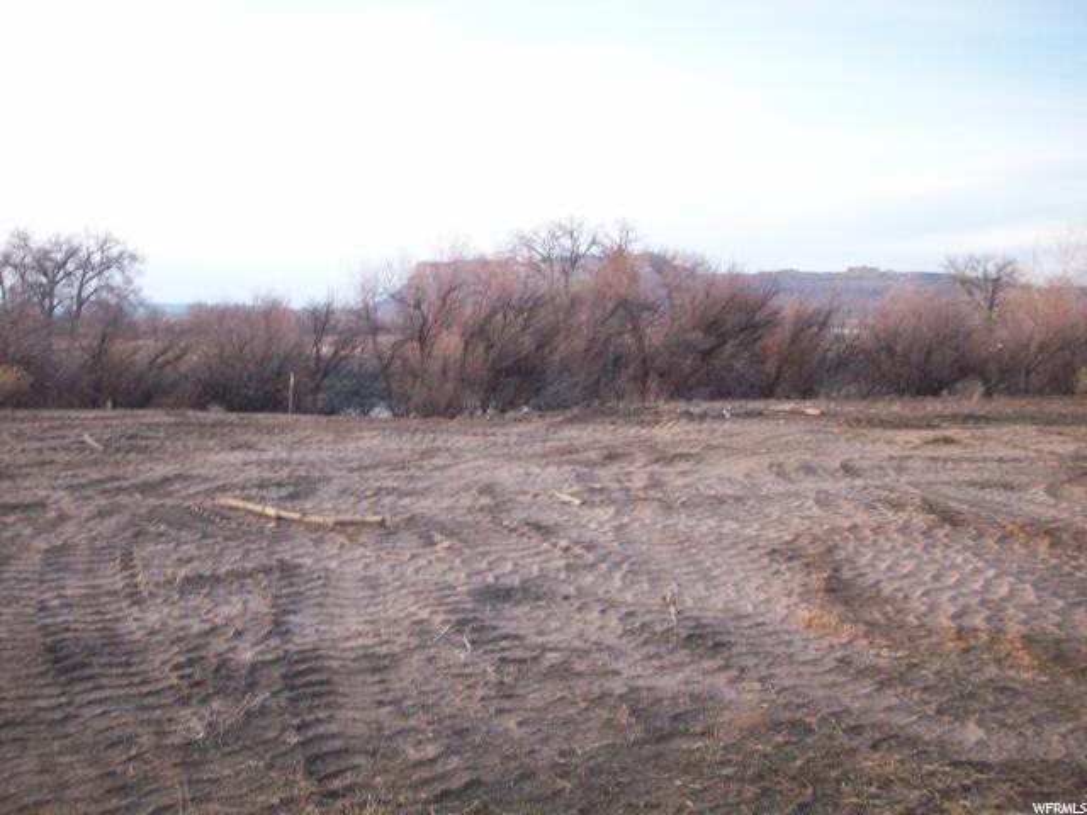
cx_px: 544
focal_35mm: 37
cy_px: 408
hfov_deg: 50.1
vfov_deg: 38.7
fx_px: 1162
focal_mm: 6.2
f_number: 2.8
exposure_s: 1/147
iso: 200
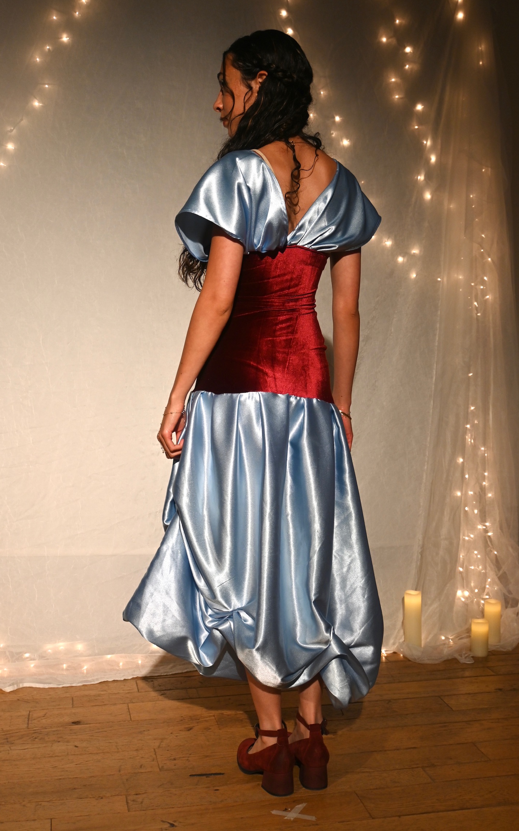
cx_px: 259
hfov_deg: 31.4
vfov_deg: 48.5
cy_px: 417
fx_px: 922
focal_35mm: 41
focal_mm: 26.5
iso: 400
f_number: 4.5
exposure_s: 1/125
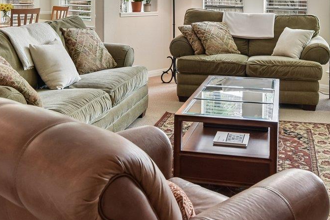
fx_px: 449
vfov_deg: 25.9
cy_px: -7
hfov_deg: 40.3
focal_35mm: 49
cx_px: 176
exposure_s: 1/15
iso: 125
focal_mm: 16
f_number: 8
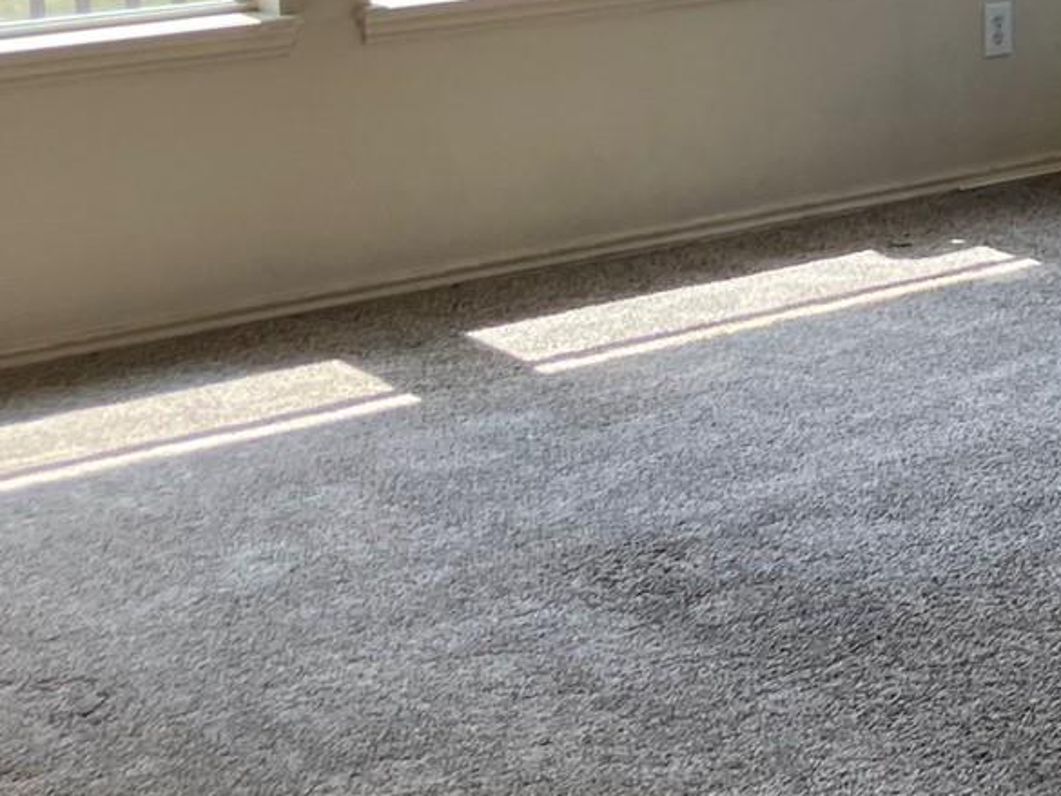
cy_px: -172
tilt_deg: -3.9
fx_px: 3004
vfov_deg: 14.6
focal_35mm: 98
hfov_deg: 18.4
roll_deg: +0.7
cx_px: 1436
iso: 32
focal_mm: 3.99
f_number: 1.8
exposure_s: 1/170
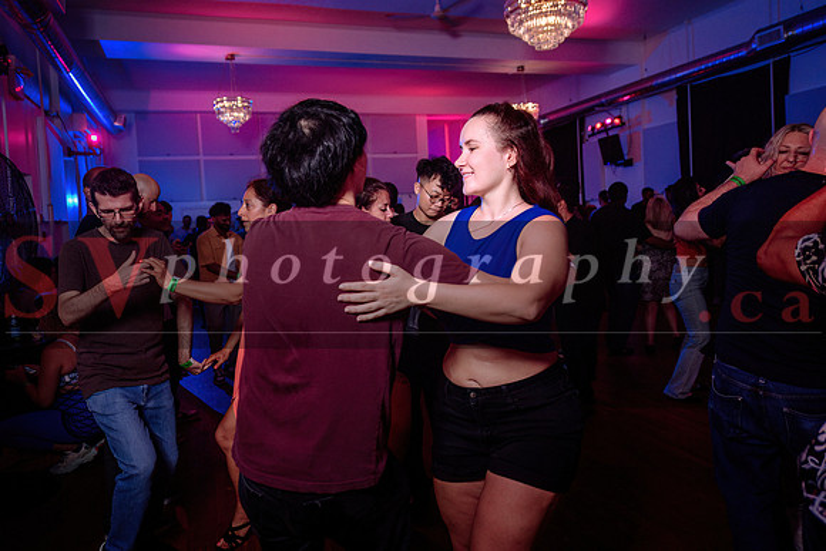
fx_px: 602
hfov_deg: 68.9
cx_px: 413
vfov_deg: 49.1
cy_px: 250
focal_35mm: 26
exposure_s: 1/60
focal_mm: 24
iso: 800
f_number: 2.8
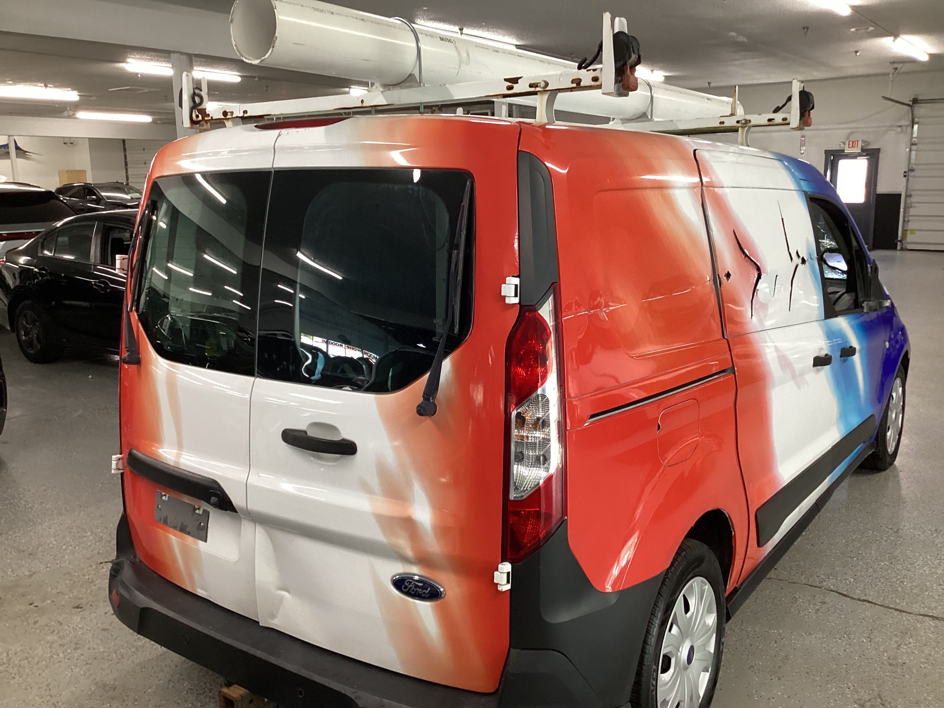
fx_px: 845
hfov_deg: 58.4
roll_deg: +0.9
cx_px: 472
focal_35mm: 31
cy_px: 354
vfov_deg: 45.4
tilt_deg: -14.2
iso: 160
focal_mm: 3.3
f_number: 2.4
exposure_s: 1/50
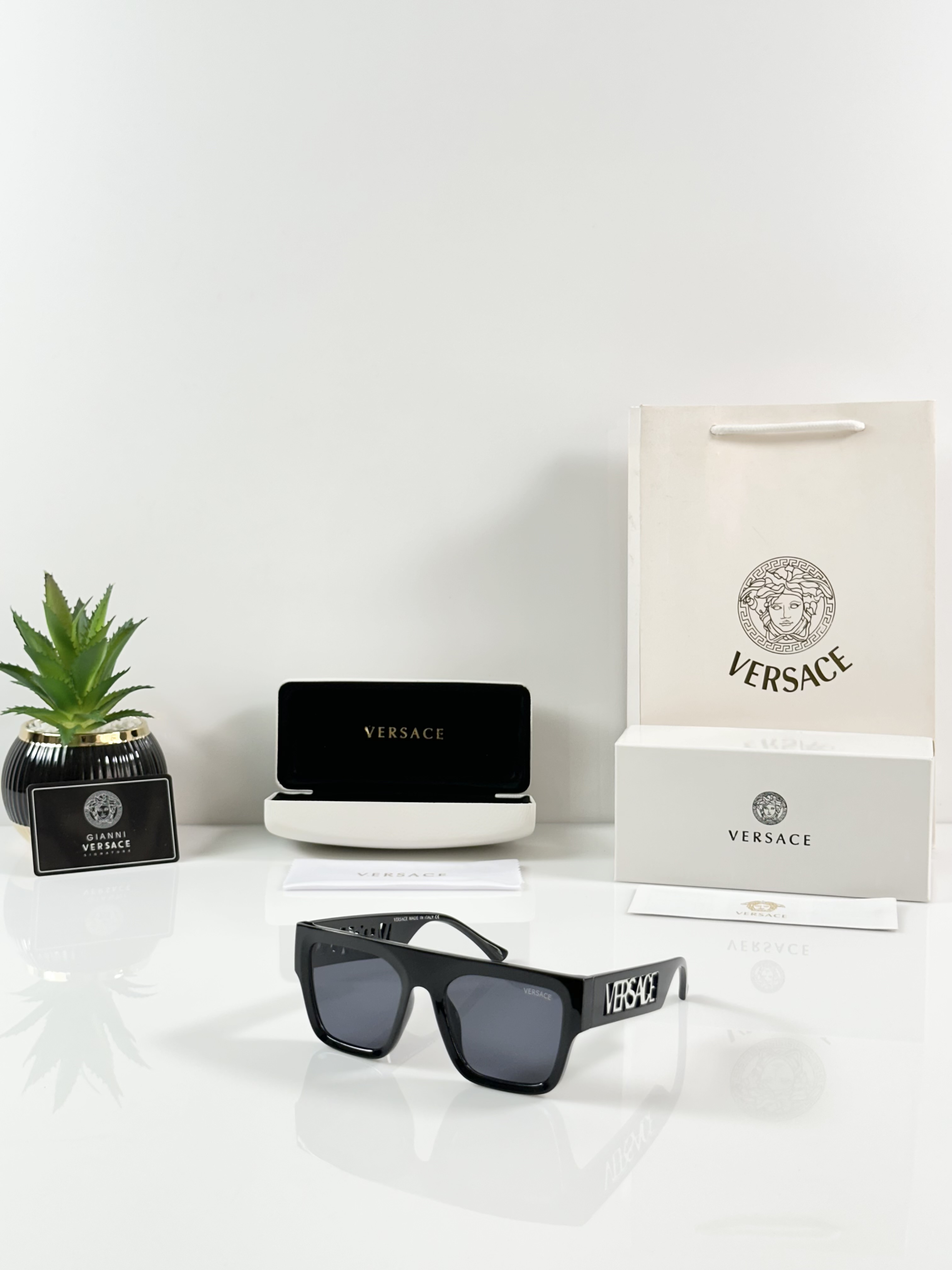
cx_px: 476
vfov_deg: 39.7
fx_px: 1760
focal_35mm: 48
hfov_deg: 30.3
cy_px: 635
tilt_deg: -6.4
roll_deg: -0.2
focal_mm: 6.86
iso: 50
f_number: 1.78
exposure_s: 1/100
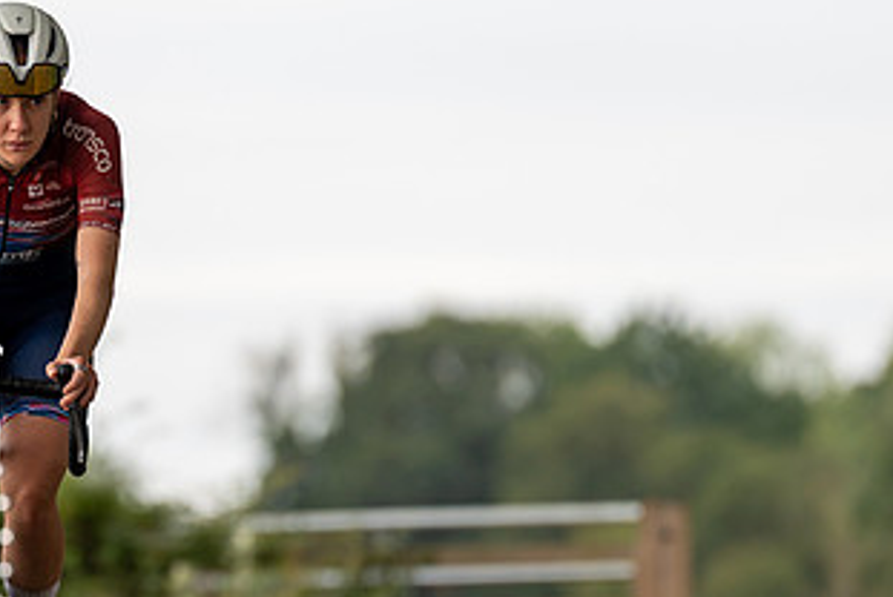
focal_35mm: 603
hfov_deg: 3.4
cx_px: 48
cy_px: 369
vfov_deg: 2.3
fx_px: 14971
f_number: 2.8
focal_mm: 200
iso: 400
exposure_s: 1/1000
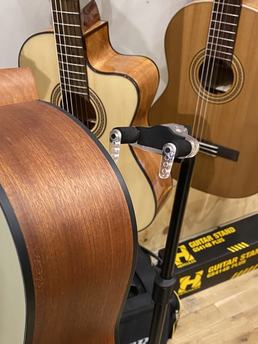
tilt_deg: -44.6
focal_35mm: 40
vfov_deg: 46.3
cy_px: 220
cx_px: 98
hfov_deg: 35.8
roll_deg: +6.6
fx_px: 398
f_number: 1.8
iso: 400
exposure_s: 1/50
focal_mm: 4.25
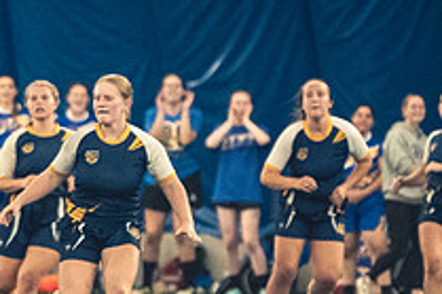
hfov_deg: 2.5
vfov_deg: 1.7
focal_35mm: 831
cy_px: 264
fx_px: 10195
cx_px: -47
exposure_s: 1/500
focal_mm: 200
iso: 12800
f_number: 2.8
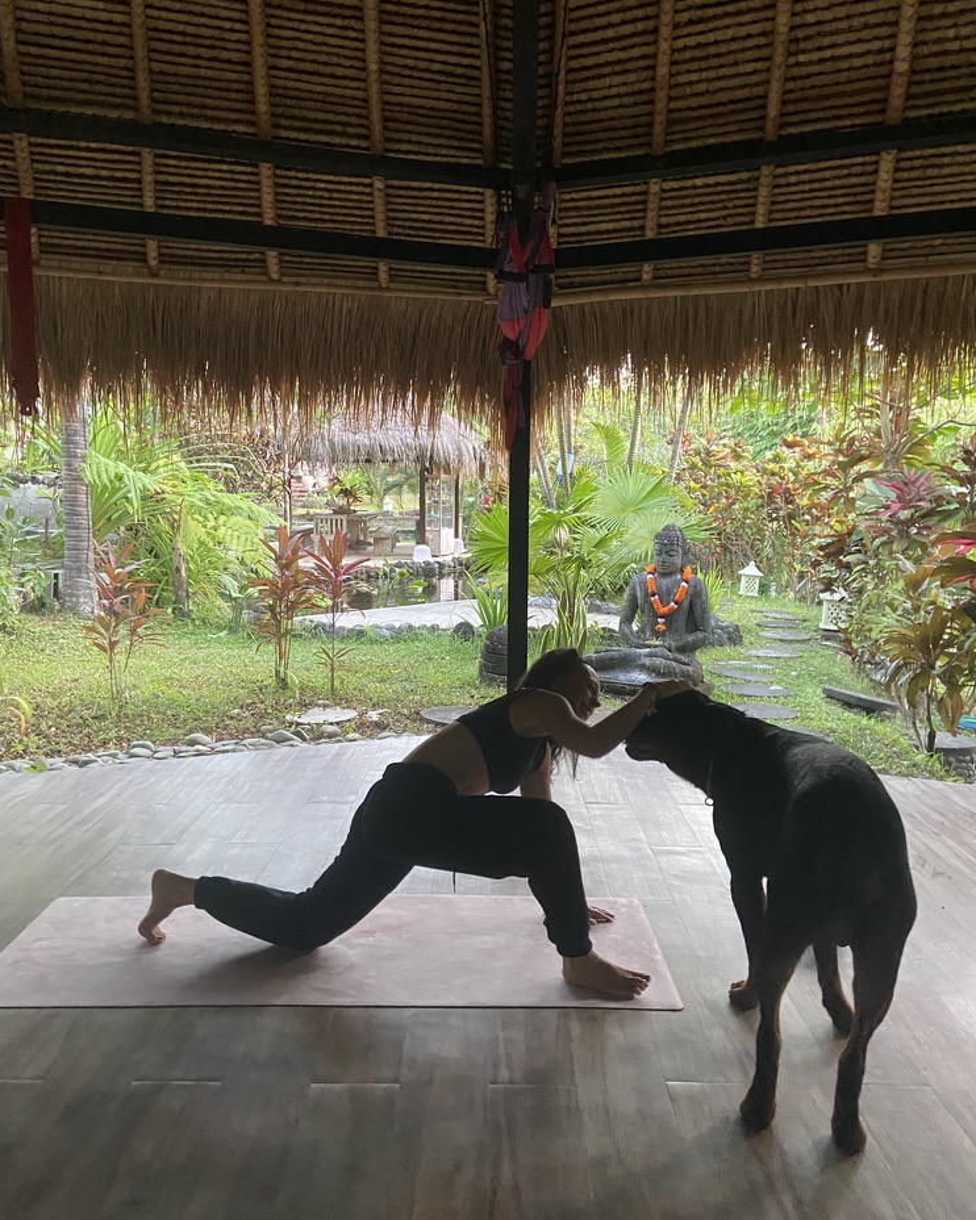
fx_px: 1011
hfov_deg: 51.5
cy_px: 611
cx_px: 481
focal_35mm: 28
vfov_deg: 62.2
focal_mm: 4.25
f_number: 1.8
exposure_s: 1/45
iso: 500
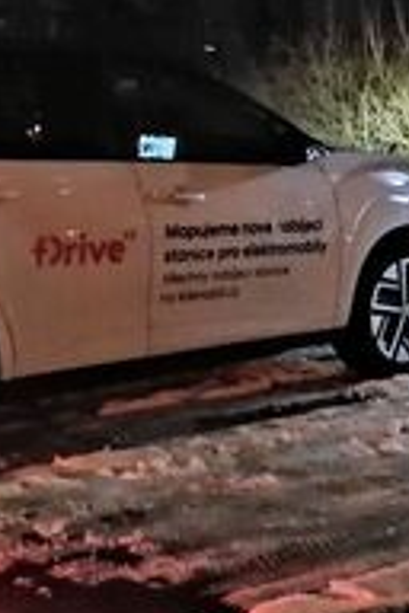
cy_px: 131
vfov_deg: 22.3
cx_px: 166
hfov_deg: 15.2
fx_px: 1534
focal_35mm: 90
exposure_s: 1/1.25
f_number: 1.8
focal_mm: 5.3
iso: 1000
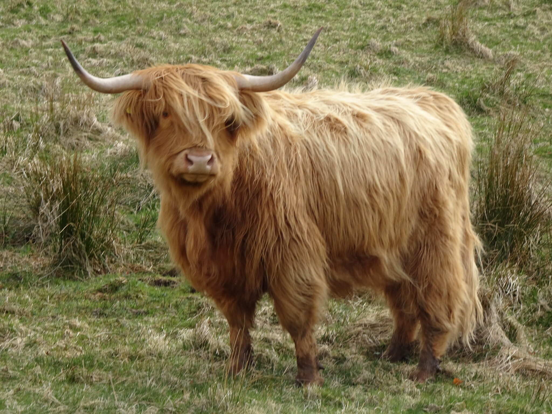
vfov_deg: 10.2
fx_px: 2328
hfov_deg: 13.5
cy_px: 207
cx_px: 276
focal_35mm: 146
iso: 100
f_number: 5.6
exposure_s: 1/160
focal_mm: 24.99
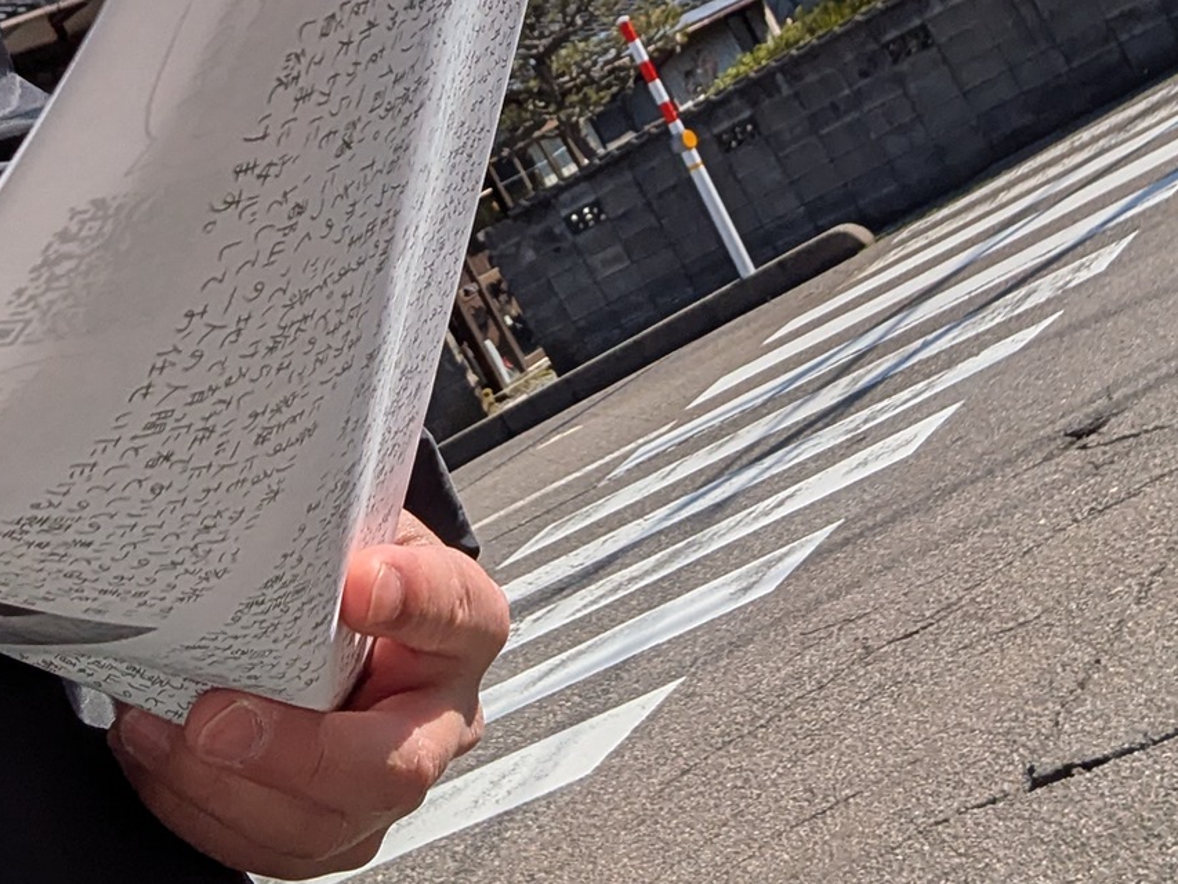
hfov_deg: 30.7
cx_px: 537
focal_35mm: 63
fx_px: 2144
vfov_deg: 22.6
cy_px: 44
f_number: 2.2
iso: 42
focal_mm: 2.74
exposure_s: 1/2611
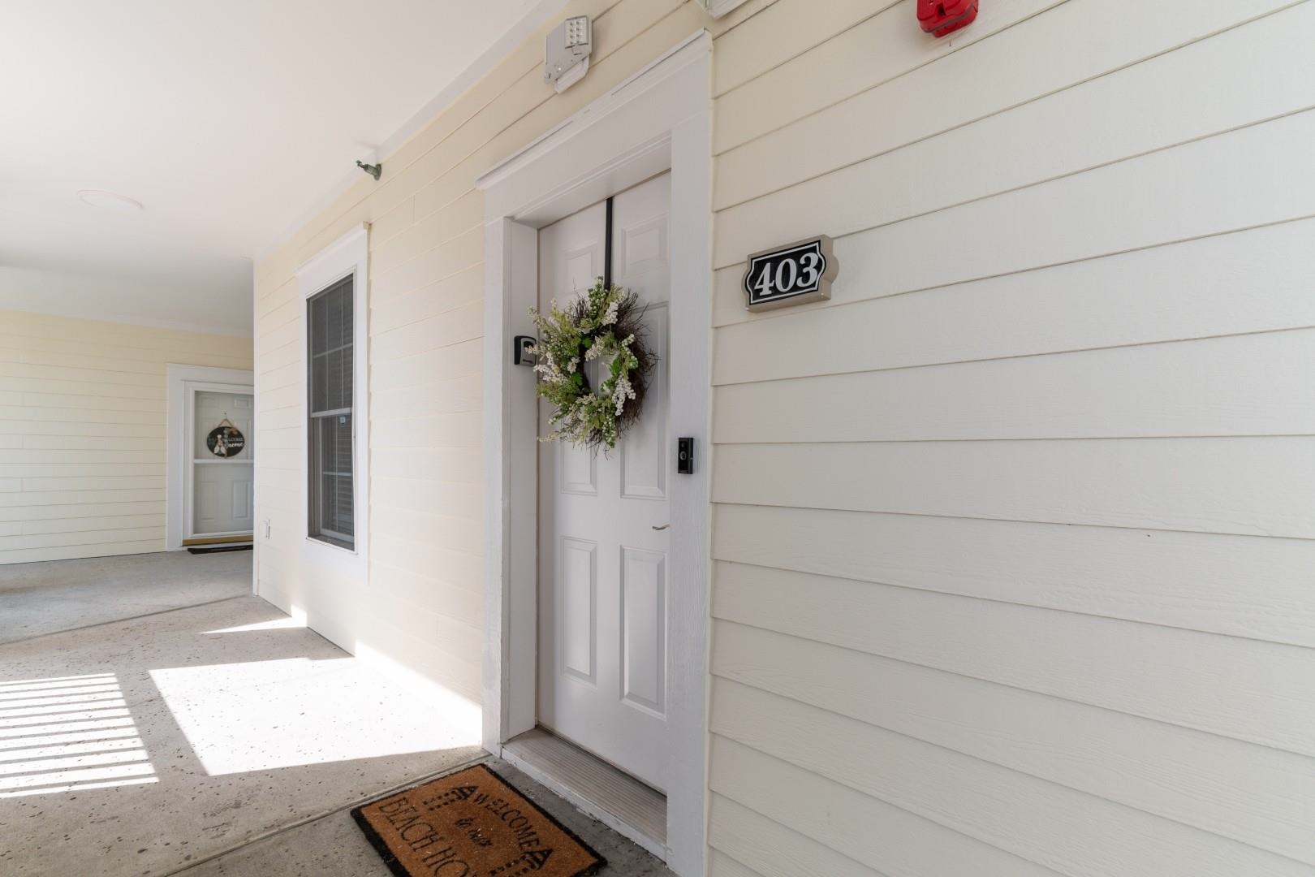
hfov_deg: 100.4
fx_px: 548
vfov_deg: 77.3
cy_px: 438
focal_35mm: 15
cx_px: 658
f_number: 5
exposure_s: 1/100
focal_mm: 10
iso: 100
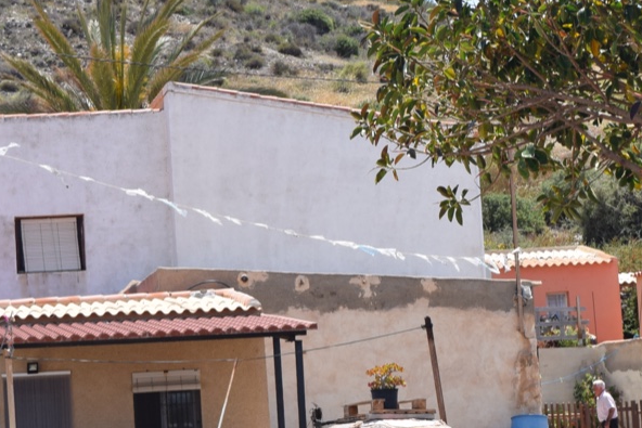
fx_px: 2747
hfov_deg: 13.3
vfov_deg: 8.9
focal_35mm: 154
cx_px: 528
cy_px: 191
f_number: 10
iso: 200
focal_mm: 38
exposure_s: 1/400
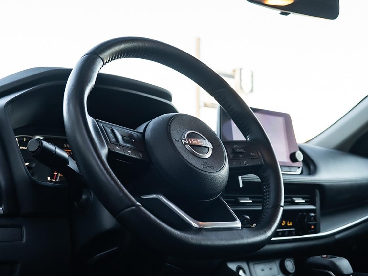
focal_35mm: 49
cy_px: 150
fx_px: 521
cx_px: 202
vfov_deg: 29.7
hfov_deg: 38.9
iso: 250
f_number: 4
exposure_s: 1/60
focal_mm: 26
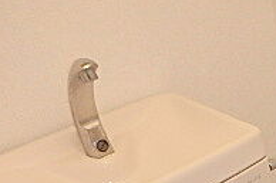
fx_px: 552
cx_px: 421
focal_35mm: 72
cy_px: 325
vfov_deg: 16.1
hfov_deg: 22.6
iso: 400
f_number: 3.5
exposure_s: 1/30
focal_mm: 3.7
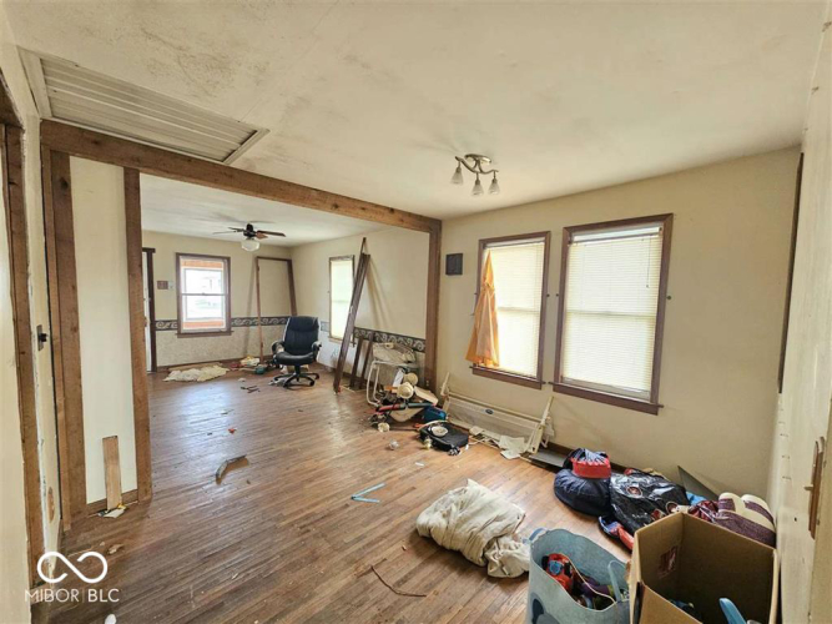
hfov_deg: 106.2
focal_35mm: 13
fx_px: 312
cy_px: 312
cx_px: 416
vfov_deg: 89.9
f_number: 2.2
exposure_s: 1/40
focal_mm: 2.2
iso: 400
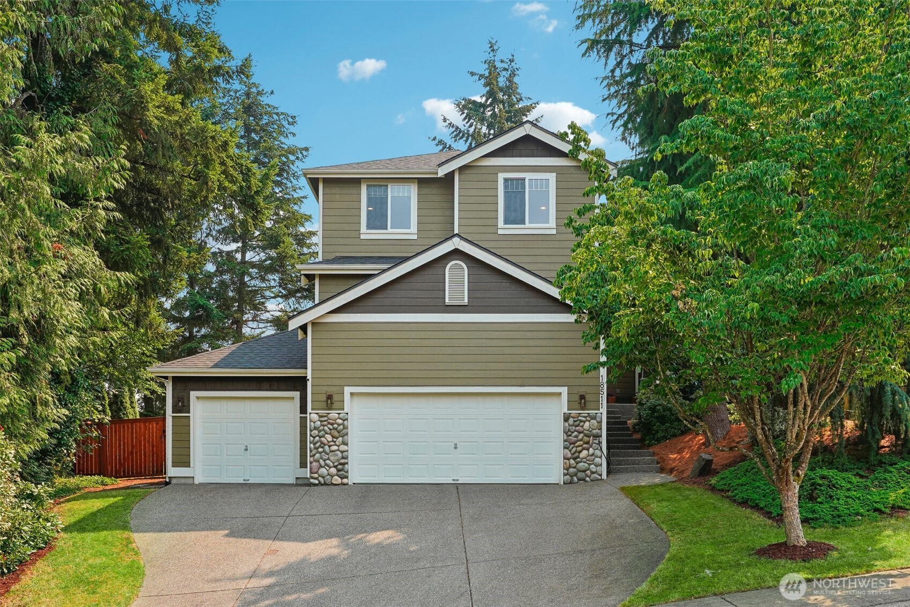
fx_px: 783
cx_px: 455
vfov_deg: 42.3
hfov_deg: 60.3
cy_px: 304
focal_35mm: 31
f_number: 8
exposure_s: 1/125
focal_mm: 21
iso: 160
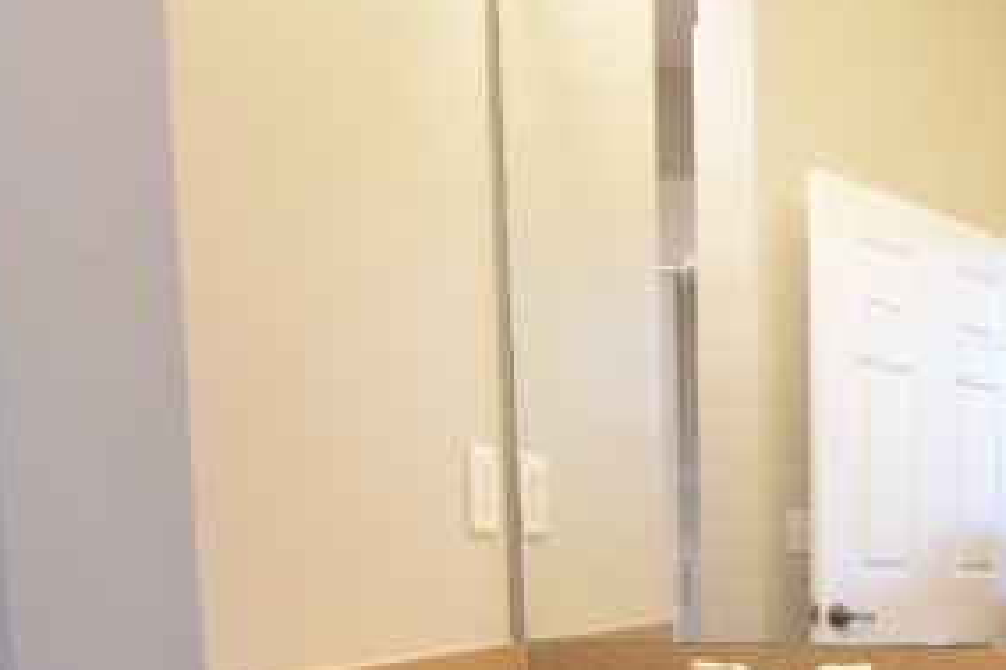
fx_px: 1061
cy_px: 663
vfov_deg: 32.4
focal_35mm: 38
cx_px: 1126
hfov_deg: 40.2
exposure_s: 1/60
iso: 1400
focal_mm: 10
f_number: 3.5
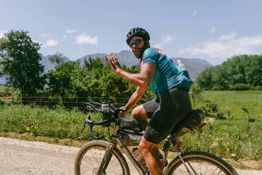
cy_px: 88
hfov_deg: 60.3
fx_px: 226
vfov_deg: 42.3
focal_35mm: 31
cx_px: 131
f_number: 4
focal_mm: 31
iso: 1000
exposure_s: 1/6400
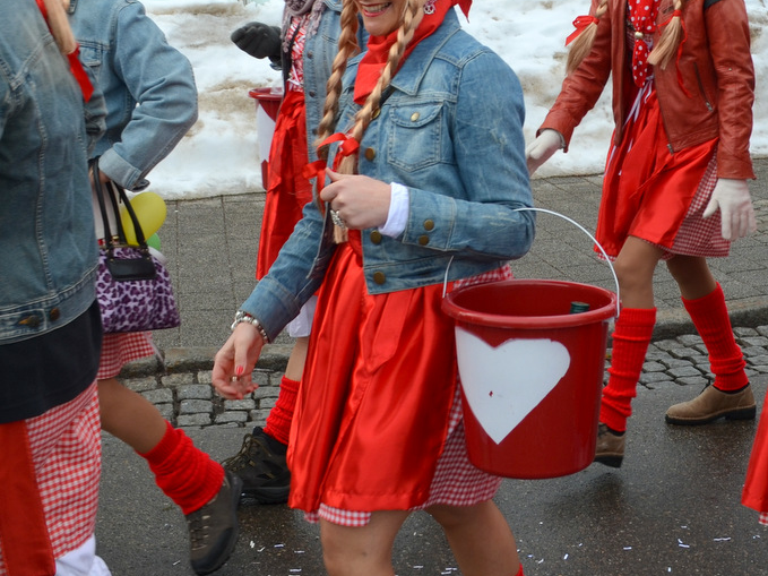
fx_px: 1508
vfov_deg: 21.0
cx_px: 624
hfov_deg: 27.9
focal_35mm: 68
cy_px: 26
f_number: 8
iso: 100
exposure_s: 1/200
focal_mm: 20
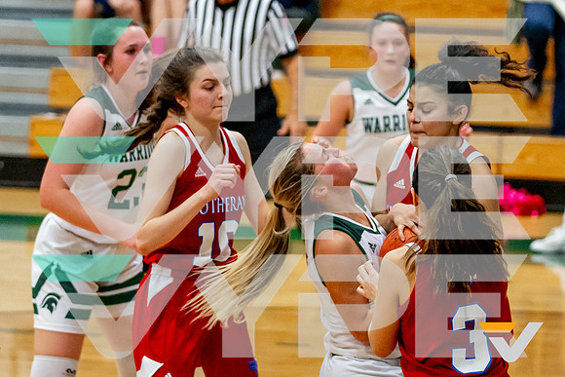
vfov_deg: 5.4
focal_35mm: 253
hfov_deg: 8.1
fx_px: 3979
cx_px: 326
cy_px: 220
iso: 2000
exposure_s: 1/1000
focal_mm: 115
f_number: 2.8
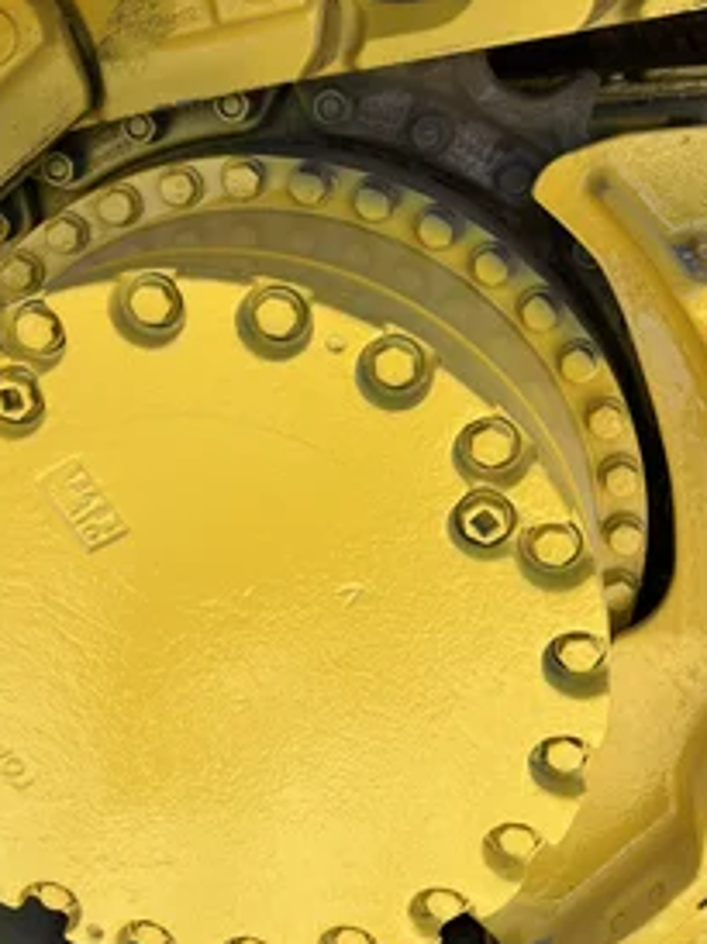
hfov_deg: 37.6
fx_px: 1036
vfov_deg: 48.7
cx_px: 390
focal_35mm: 38
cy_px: 382
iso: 50
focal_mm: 5.1
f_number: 1.6
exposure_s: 1/1106
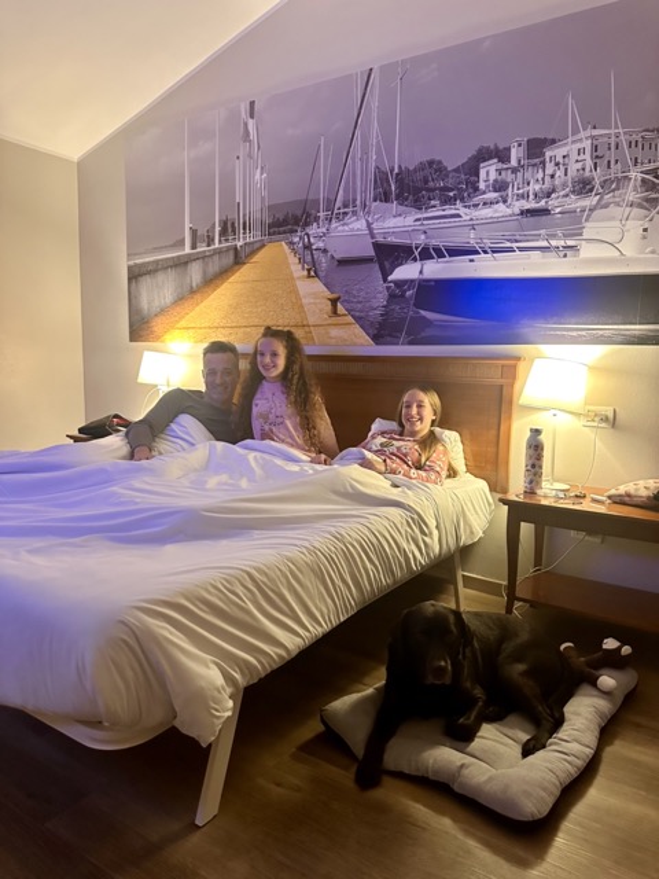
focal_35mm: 24
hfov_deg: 56.8
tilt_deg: -7.1
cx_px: 330
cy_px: 440
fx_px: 609
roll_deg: -2.3
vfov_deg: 71.6
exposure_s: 1/50
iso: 1000
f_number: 1.78
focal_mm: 6.86
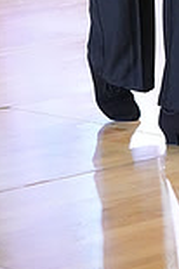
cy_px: -201
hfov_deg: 5.0
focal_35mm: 274
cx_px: 274
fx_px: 2048
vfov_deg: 7.3
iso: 12800
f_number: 5
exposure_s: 1/400
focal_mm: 73
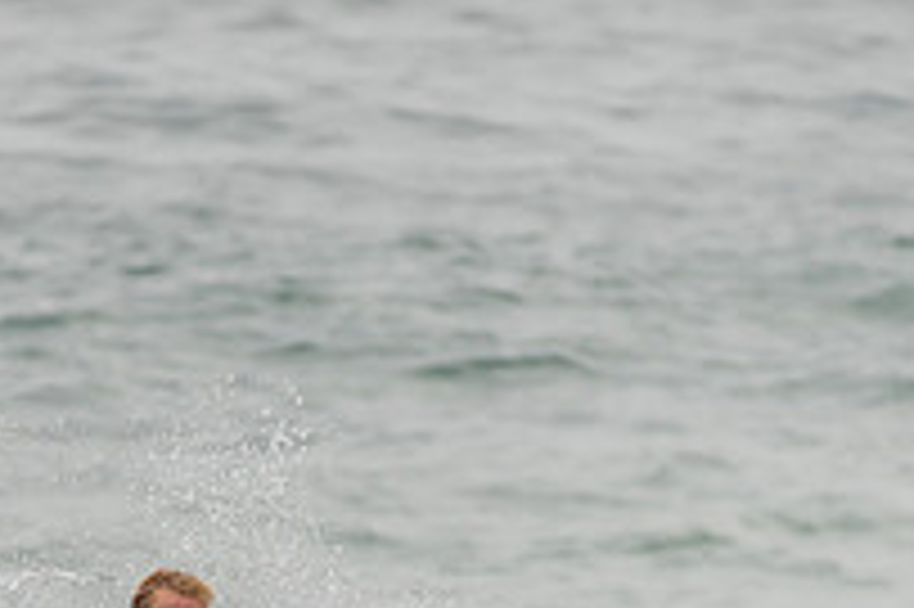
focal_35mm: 1432
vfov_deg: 1.0
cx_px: 315
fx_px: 36327
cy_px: 741
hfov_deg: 1.4
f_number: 5.6
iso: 280
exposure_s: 1/2000
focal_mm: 500
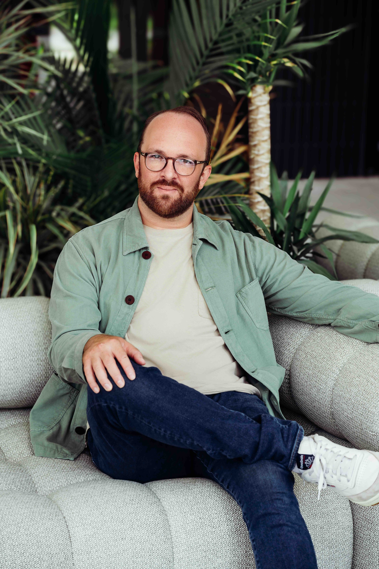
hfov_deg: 16.5
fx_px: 1311
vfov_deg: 24.5
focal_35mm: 83
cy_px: 284
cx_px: 190
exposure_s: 1/125
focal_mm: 83
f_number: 5.6
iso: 100
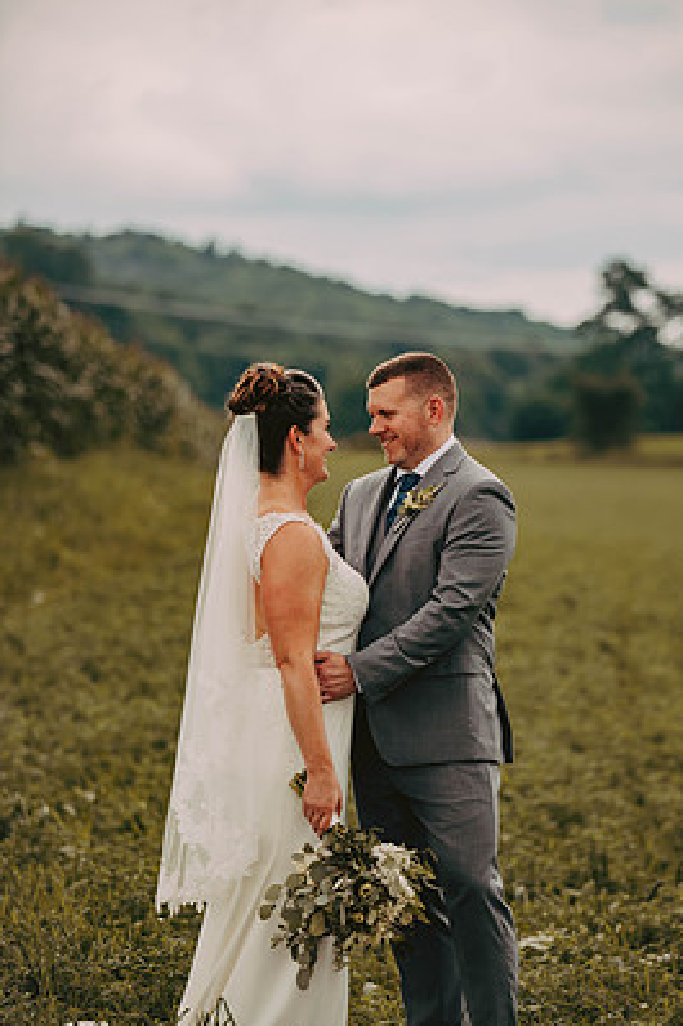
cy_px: 549
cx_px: 384
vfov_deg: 14.0
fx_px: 4187
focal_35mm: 147
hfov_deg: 9.3
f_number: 2.8
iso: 200
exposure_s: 1/640
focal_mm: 130
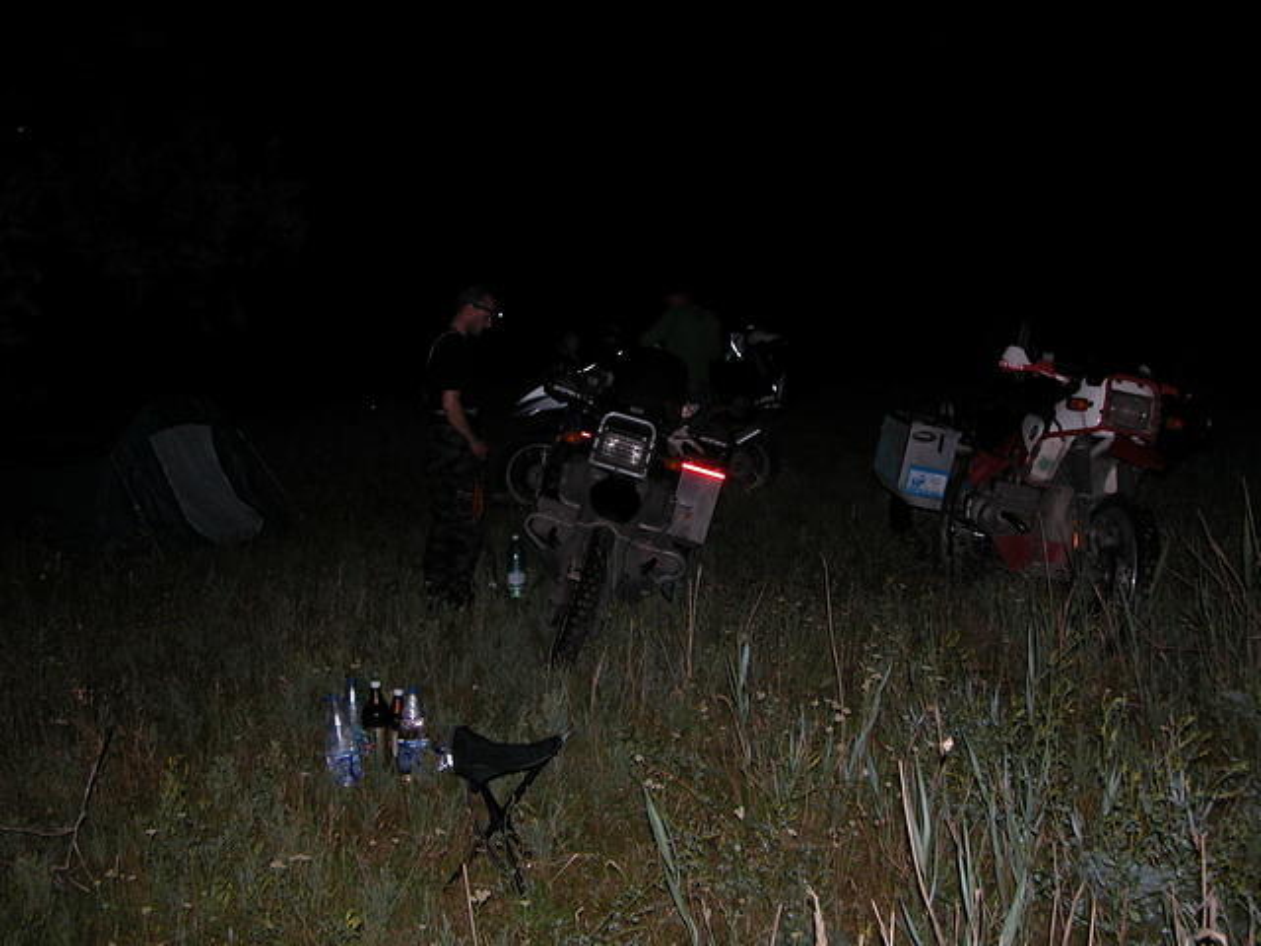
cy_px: 473
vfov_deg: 40.7
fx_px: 1275
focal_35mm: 35
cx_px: 630
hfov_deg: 52.6
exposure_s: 1/60
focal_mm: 8.9
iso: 100
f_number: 2.8
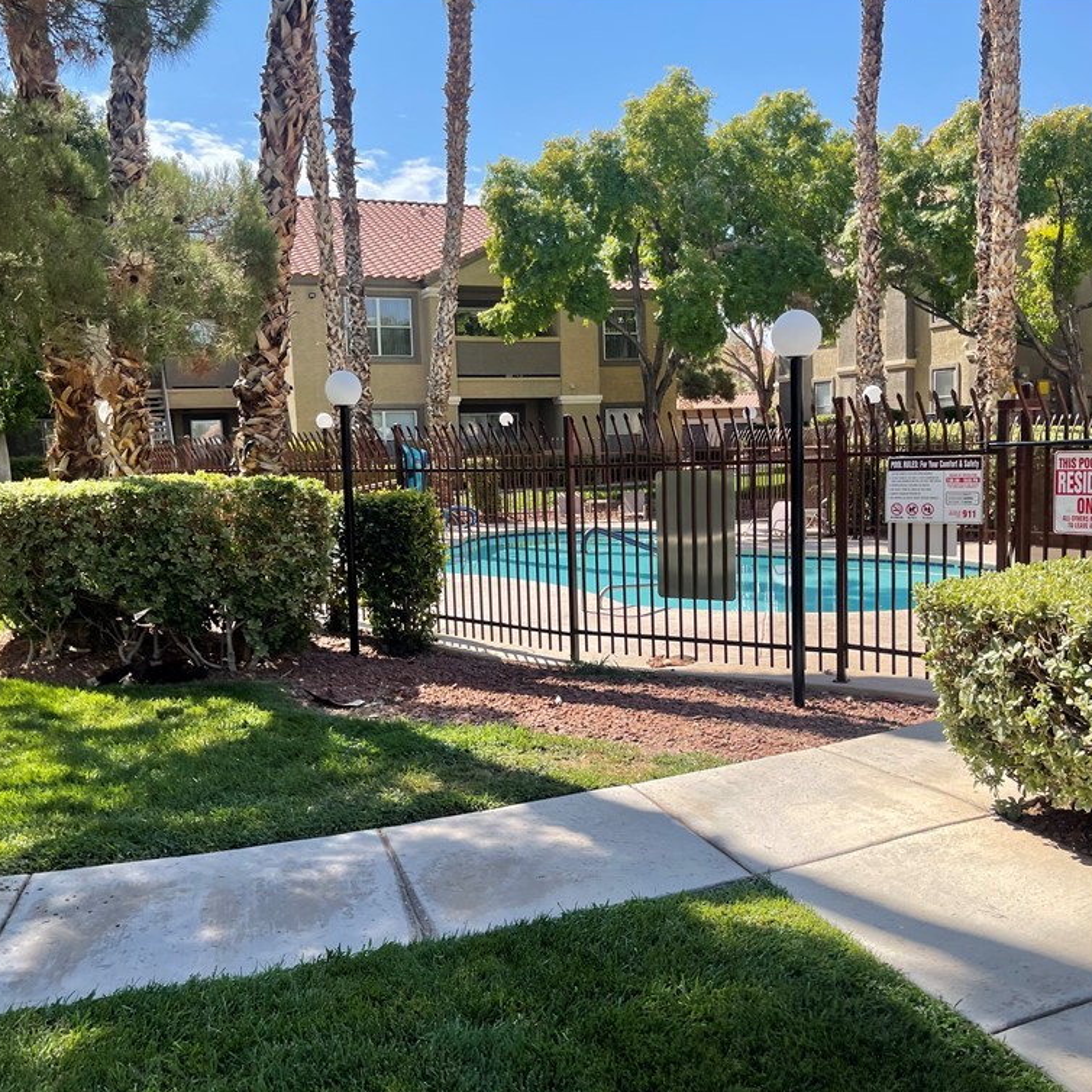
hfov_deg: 54.0
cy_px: 547
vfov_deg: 54.0
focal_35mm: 30
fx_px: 1071
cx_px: 556
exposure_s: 1/1689
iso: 32
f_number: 1.6
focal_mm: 5.1
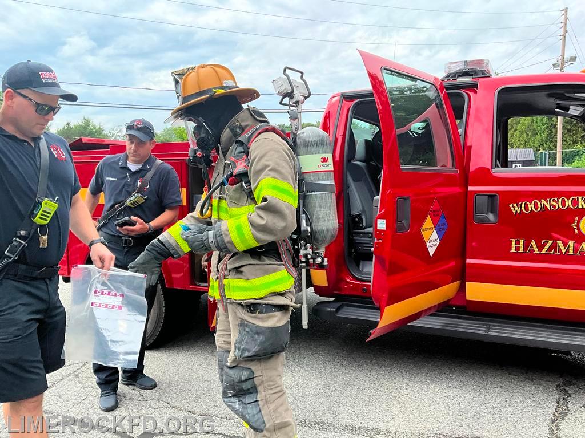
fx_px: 490
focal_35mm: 29
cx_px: 292
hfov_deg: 61.7
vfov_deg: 48.2
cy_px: 219
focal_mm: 3
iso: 25
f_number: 1.8
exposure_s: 1/540
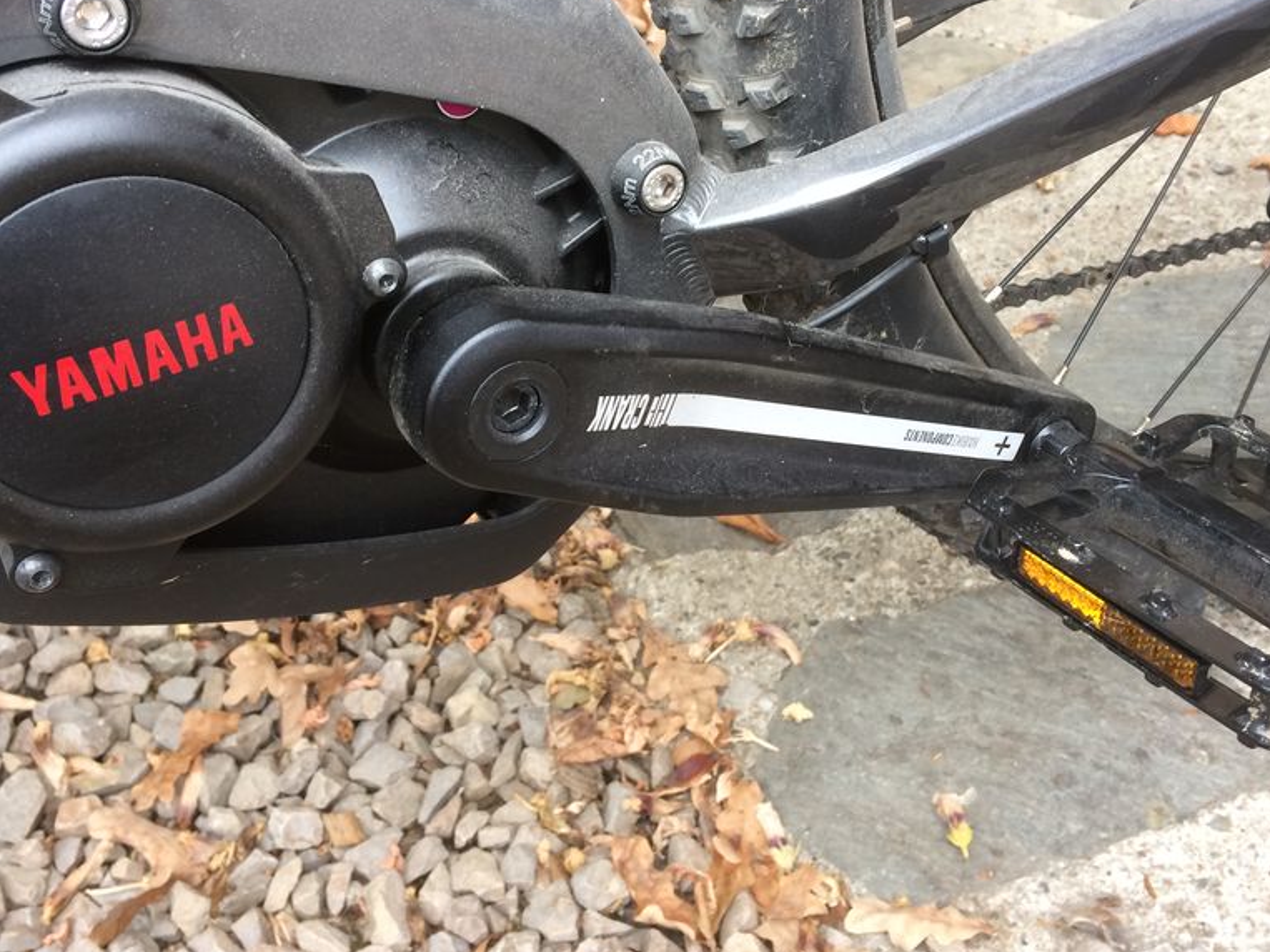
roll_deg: +6.8
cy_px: 359
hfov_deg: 49.0
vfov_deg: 37.5
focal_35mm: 38
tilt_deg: -32.2
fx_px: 1394
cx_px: 618
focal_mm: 4.15
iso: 32
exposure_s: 1/33
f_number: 2.2
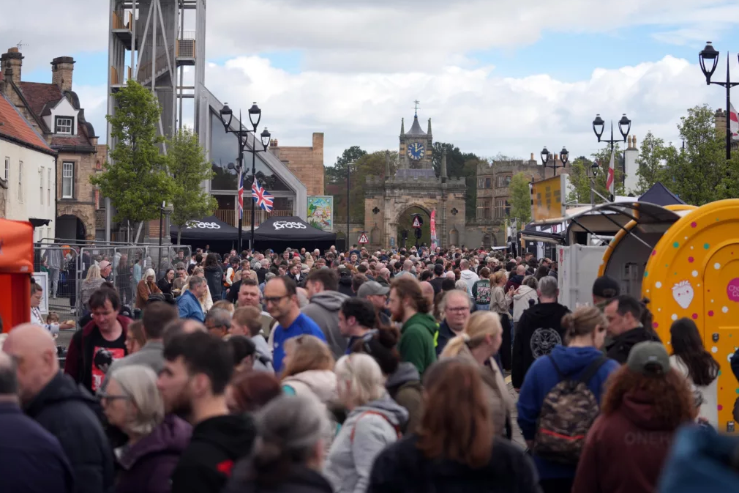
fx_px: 1457
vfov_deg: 19.2
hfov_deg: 28.5
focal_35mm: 71
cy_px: 244
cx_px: 367
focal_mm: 70
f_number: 3.2
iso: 100
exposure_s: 1/1250
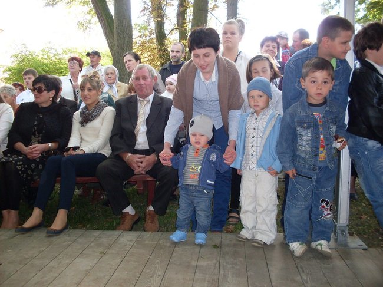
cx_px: 192
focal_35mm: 38
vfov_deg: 37.7
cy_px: 144
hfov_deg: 49.0
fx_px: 420
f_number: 2.8
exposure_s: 1/45
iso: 100
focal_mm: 6.3
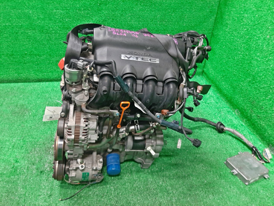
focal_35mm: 26
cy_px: 103
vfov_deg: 53.1
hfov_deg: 67.3
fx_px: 206
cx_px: 137
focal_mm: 3.93
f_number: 1.7
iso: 181
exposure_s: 1/33
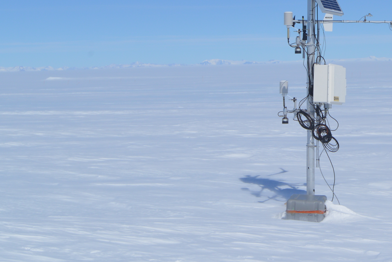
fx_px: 839
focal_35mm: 77
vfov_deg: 17.5
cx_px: 342
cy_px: 24
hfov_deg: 25.6
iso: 500
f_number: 10
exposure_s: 1/2500
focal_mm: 35
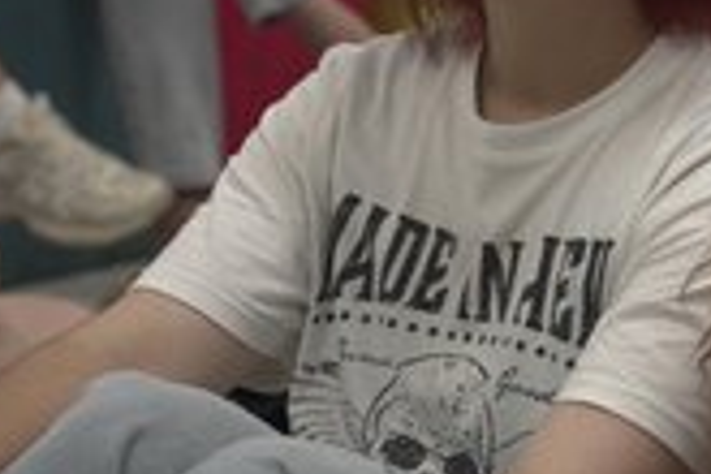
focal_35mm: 167
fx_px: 3298
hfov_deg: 12.2
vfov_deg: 8.2
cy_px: -28
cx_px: 724
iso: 500
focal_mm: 69
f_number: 4
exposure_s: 1/125
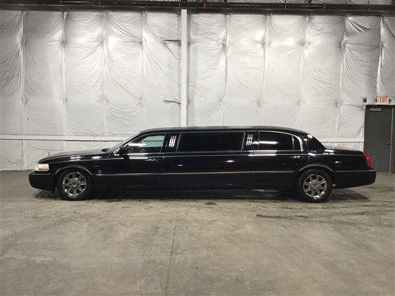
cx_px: 198
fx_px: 354
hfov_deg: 58.4
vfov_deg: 45.4
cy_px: 148
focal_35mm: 31
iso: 64
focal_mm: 3.3
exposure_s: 1/30
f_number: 2.4
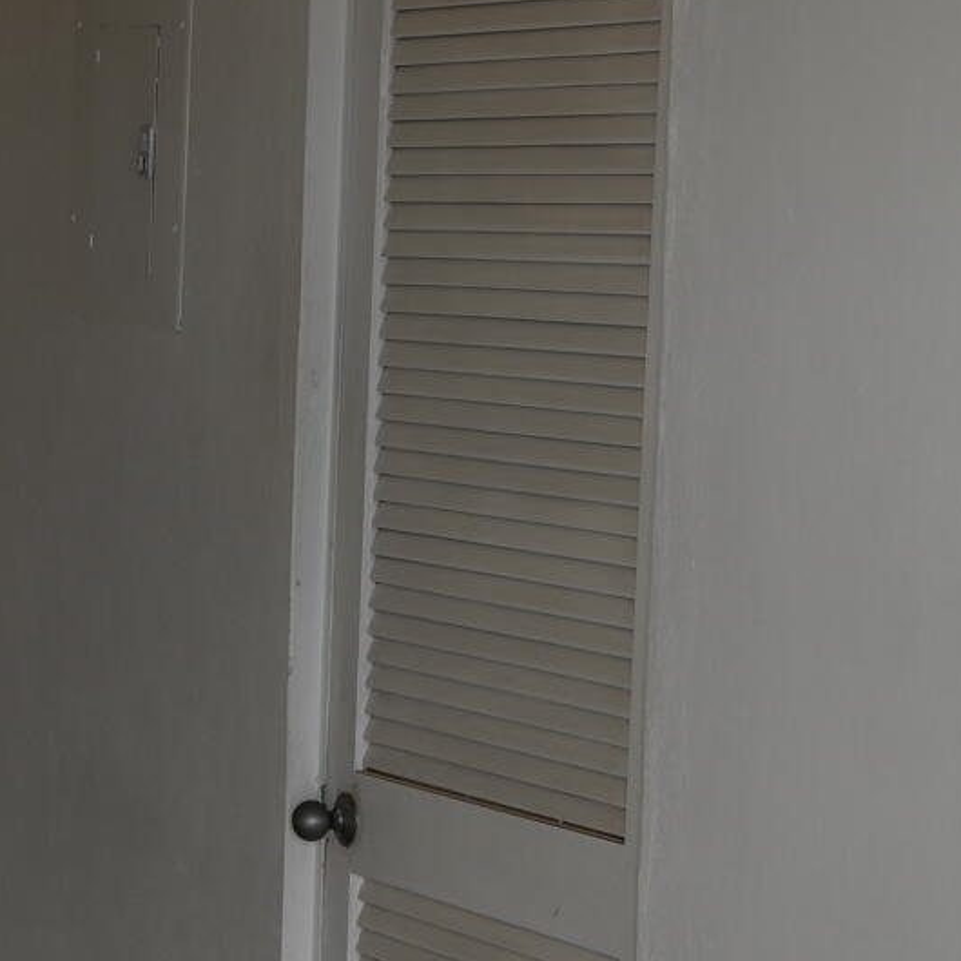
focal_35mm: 151
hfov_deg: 11.2
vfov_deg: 11.5
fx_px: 4755
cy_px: 626
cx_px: -328
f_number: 5
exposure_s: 1/15
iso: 100
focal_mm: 31.5
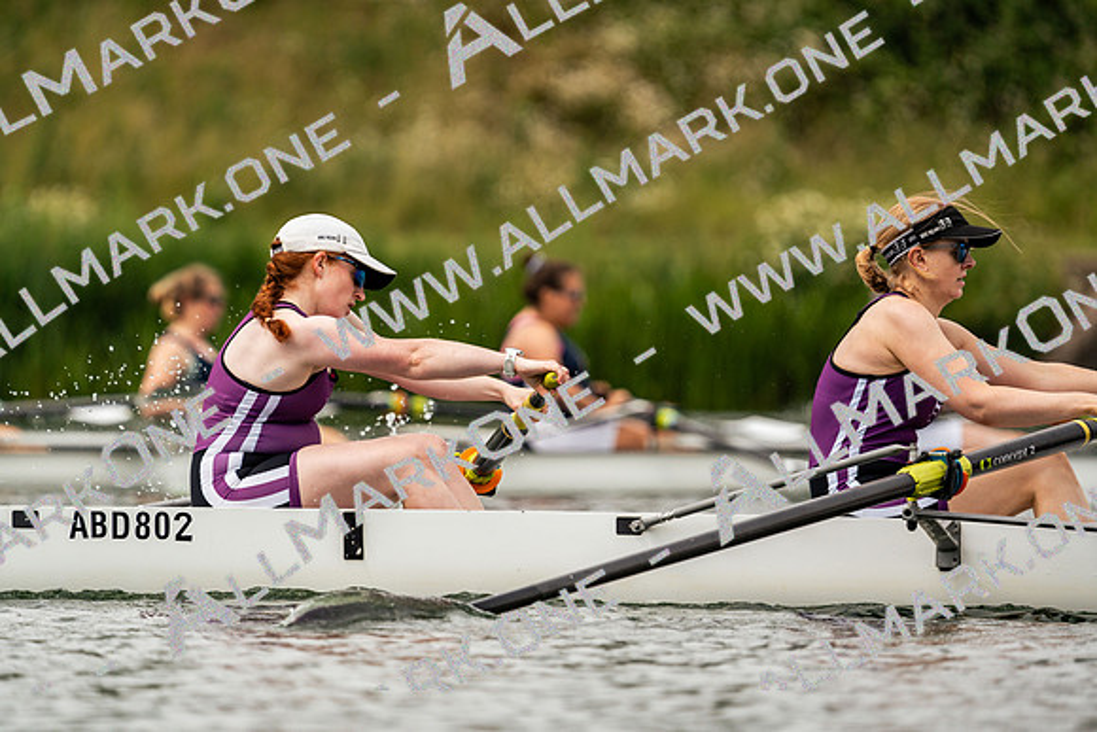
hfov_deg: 4.2
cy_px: 366
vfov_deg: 2.8
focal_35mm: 493
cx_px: 548
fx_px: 15026
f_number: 6.3
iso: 250
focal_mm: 493
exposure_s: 1/2000
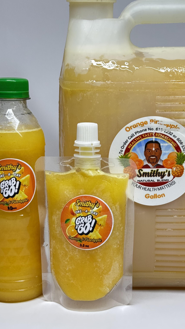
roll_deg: +0.5
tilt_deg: -9.3
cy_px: 155
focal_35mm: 69
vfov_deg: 30.6
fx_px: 602
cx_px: 113
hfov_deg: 17.5
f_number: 1.78
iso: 100
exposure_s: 1/60
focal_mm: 6.76
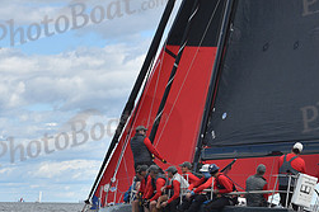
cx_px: 235
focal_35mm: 162
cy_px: 183
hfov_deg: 12.7
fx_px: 1435
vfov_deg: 8.4
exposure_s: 1/1000
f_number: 7.1
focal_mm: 70
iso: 250
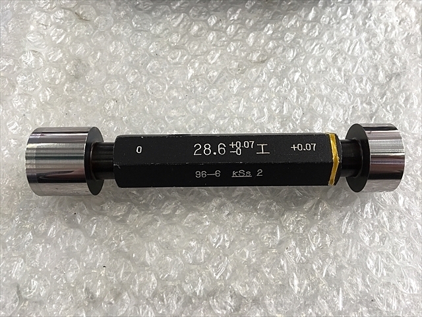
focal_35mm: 29
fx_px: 354
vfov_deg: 48.2
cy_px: 158
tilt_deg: -65.4
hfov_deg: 61.7
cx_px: 211
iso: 32
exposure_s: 1/60
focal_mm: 4.15
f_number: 2.2
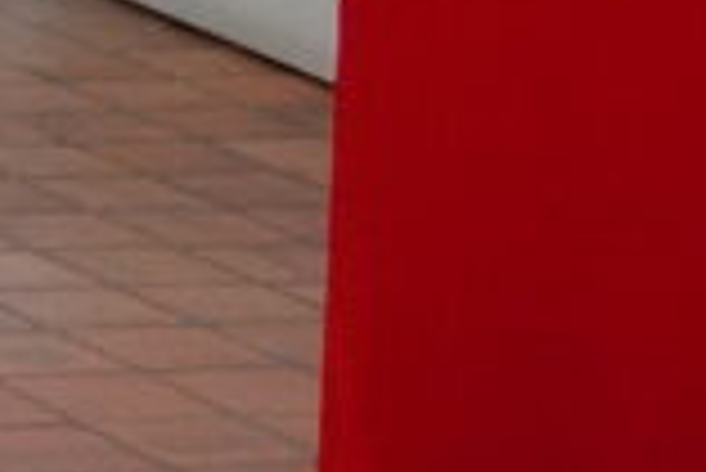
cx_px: -1192
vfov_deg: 4.5
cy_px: -906
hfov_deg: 6.5
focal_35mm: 294
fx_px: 5771
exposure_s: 1/80
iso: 4000
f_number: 5
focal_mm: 30
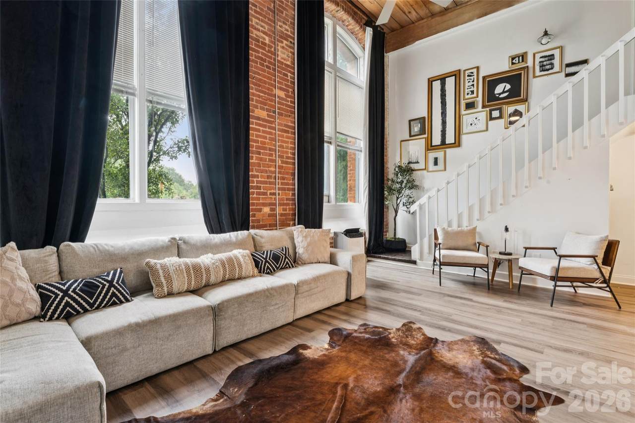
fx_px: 293
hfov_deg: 94.6
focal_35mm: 17
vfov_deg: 71.7
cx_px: 318
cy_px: 212
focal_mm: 16.6
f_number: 13
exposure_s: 1.3
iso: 100
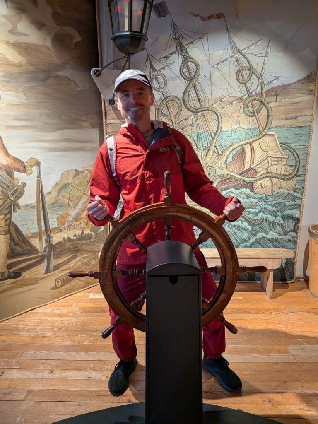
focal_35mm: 24
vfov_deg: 71.6
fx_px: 294
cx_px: 159
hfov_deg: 56.8
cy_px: 212
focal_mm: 4.53
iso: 484
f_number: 1.7
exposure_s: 1/120
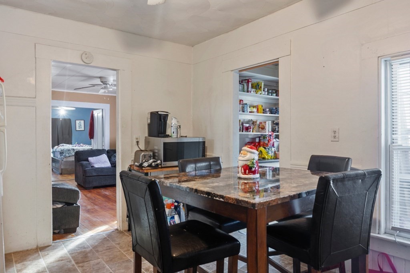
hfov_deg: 73.8
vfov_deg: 53.1
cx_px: 205
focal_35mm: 24
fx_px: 273
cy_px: 136
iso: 160
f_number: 9
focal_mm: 16
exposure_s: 5
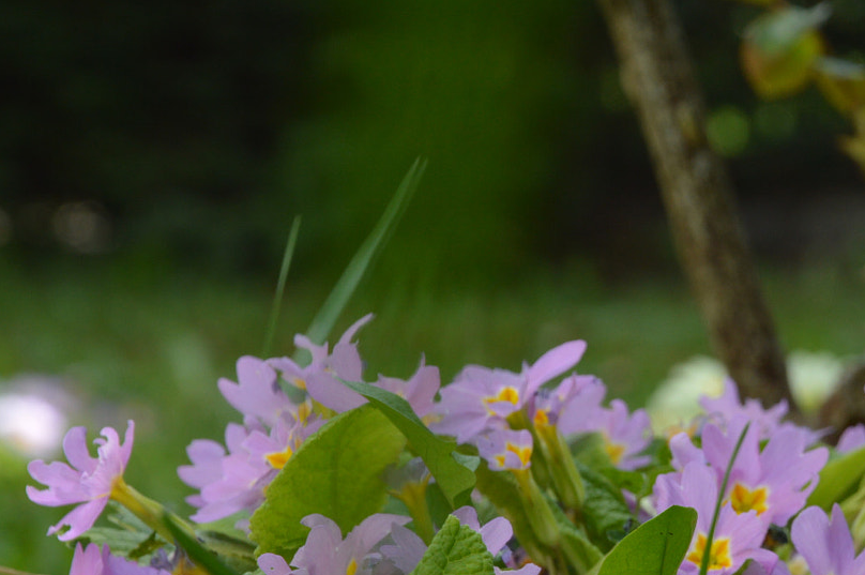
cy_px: 372
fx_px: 6985
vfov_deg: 4.7
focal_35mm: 291
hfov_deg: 7.1
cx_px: 829
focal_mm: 98
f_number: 10
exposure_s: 1/100
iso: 200
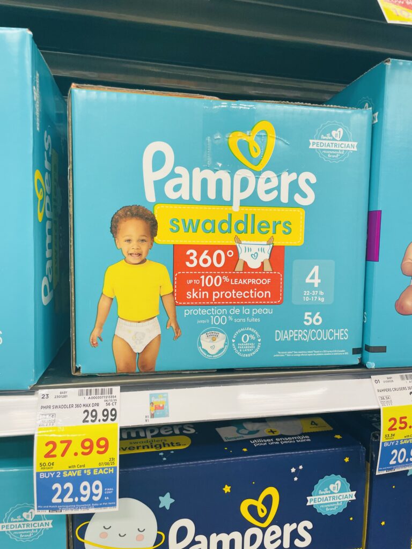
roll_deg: +0.3
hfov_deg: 53.1
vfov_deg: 67.3
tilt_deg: -4.3
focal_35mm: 26
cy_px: 274
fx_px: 413
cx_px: 206
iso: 64
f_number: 1.6
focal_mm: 4.2
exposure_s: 1/66
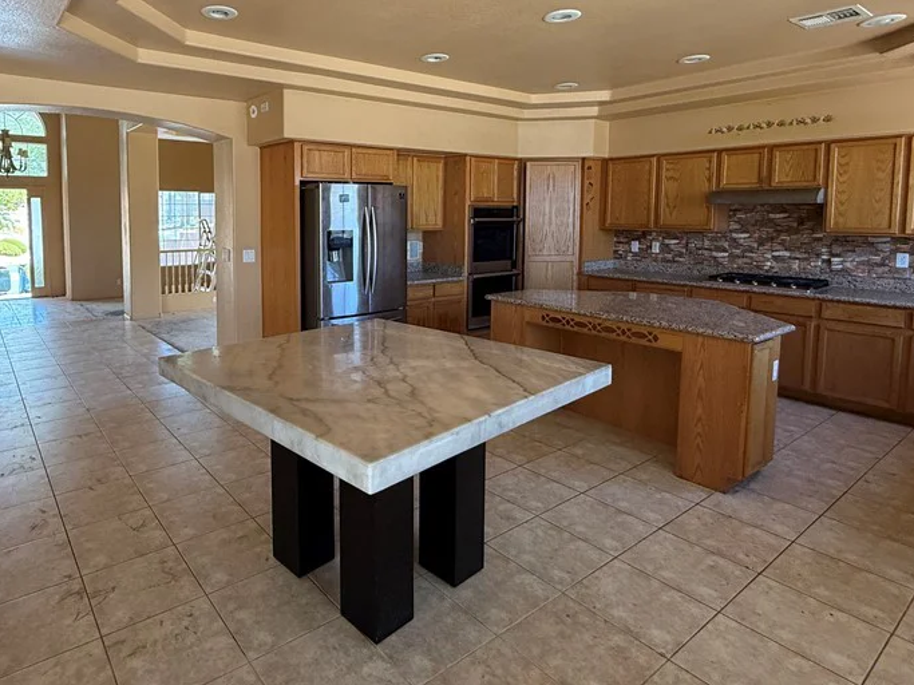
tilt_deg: -4.4
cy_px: 257
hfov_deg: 77.2
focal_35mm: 21
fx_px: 554
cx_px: 329
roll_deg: -0.2
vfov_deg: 62.5
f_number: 2.2
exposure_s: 1/99
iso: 200
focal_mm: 2.22
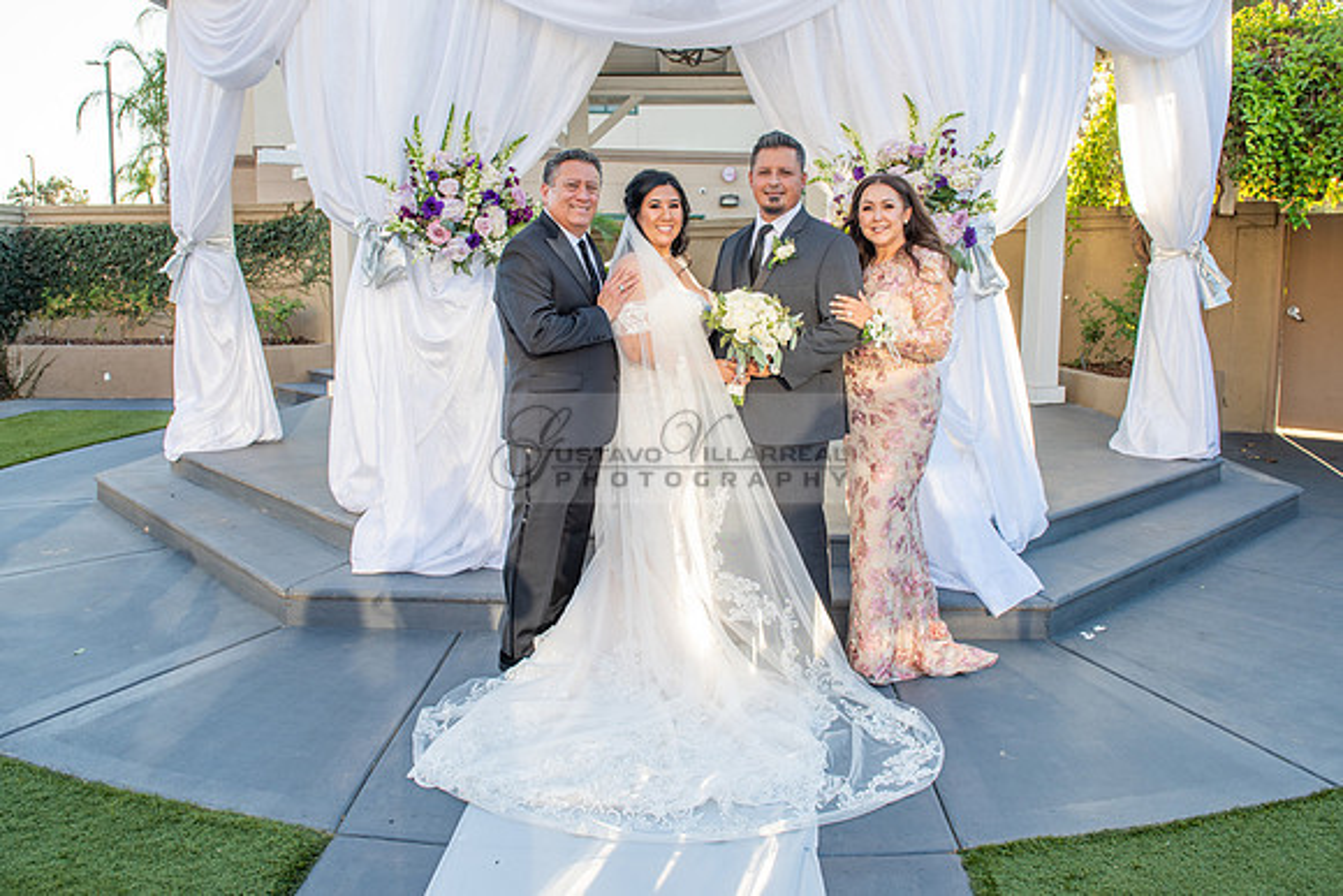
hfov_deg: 67.0
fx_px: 1014
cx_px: 666
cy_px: 393
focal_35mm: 27
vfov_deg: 47.6
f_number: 5.6
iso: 200
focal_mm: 24
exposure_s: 1/160
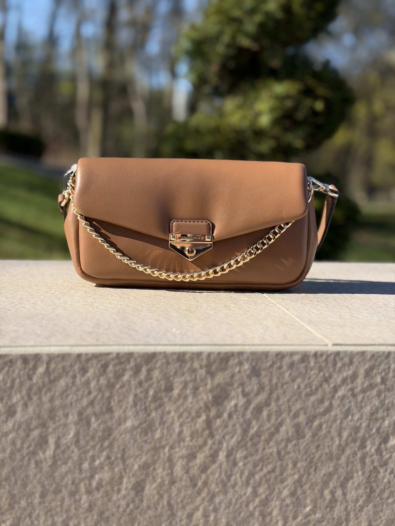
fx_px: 730
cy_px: 263
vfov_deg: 39.7
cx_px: 198
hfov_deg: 30.3
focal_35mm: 48
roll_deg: -1.2
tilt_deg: -7.9
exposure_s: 1/3226
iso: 64
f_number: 1.78
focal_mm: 6.76
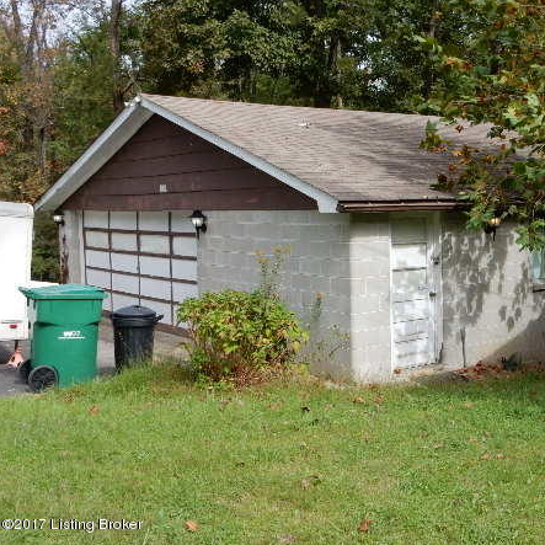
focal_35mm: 46
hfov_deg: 36.2
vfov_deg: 36.8
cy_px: 253
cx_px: 389
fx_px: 819
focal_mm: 6.4
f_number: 4
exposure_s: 1/640
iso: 125
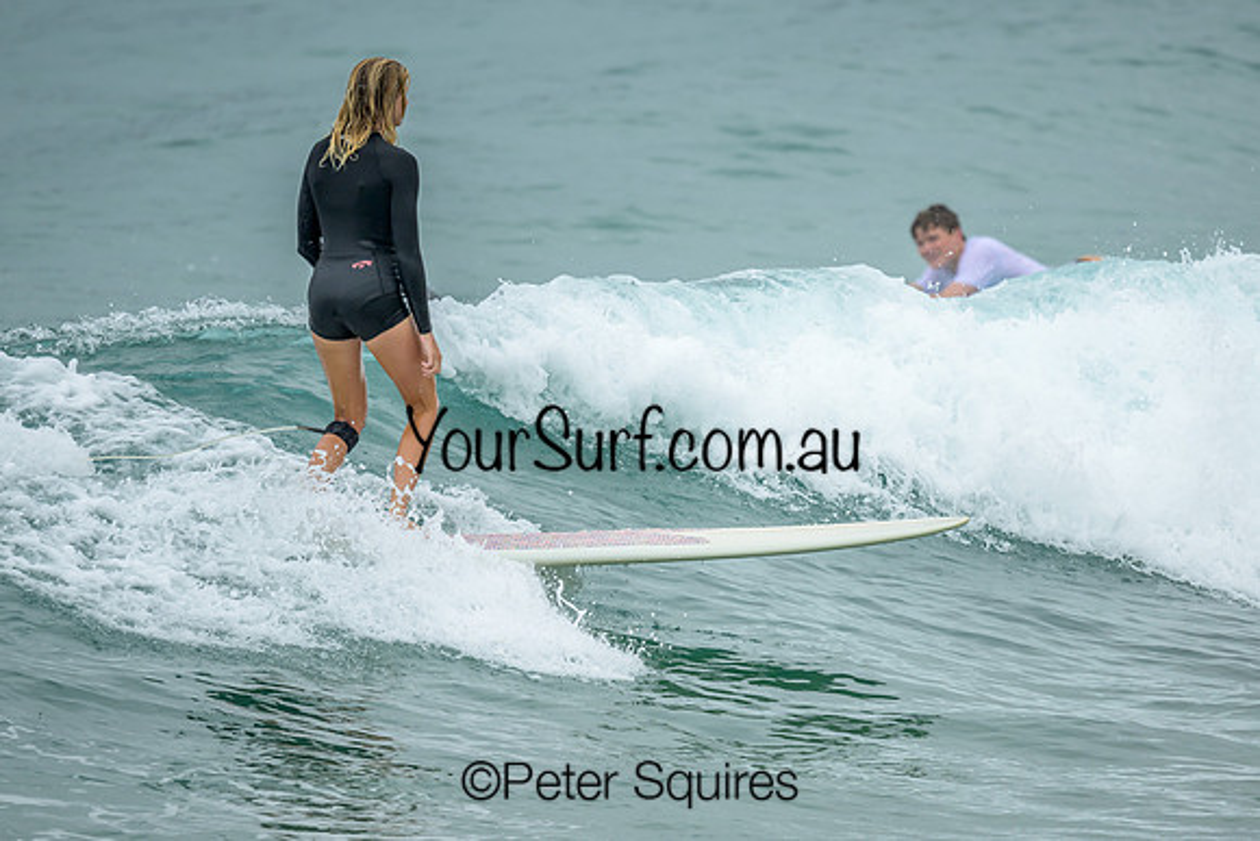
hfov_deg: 2.0
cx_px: 610
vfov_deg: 1.3
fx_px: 36905
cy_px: 470
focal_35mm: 1054
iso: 280
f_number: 6.3
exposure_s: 1/2000
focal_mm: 800
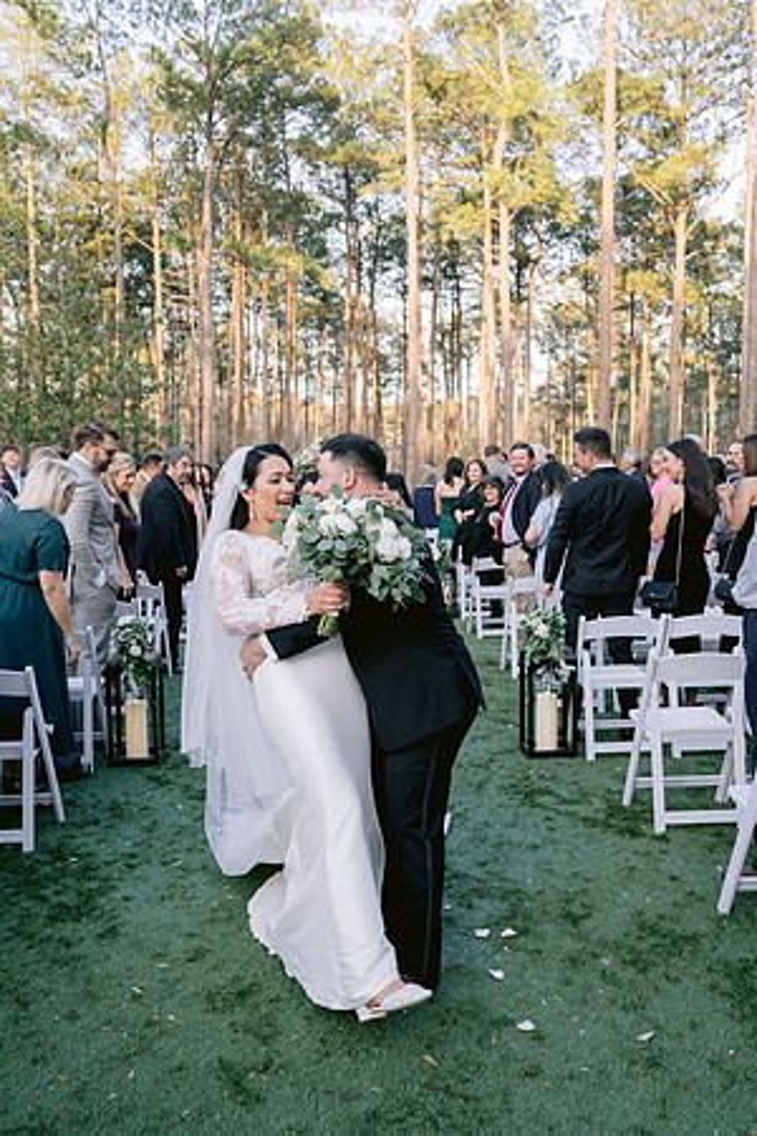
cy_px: 568
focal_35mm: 35
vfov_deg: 54.4
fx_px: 1104
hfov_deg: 37.9
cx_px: 378
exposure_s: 1/200
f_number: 5
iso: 400
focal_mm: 35
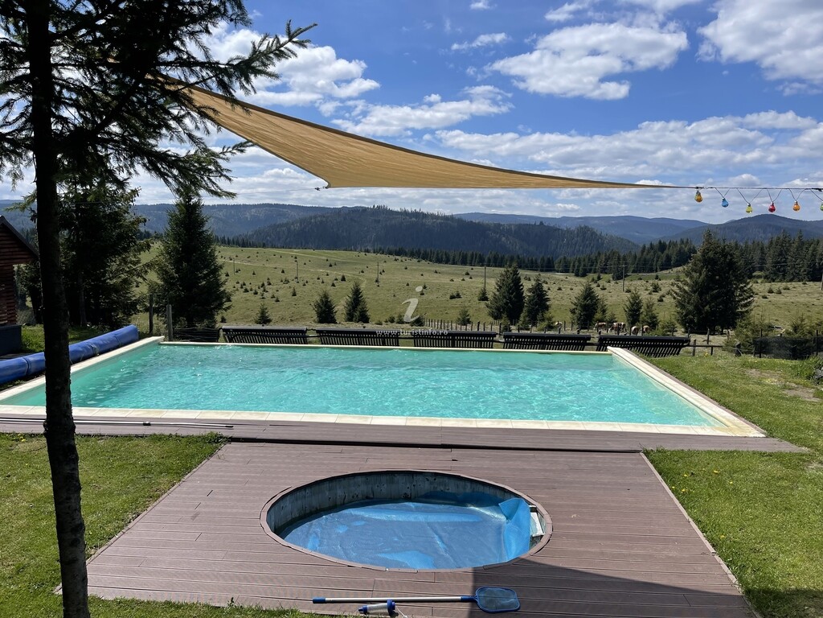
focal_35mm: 26
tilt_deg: -7.1
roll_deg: +0.0
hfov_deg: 67.3
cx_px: 412
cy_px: 309
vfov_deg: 53.1
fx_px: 618
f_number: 1.6
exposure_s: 1/5618
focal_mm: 5.1
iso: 32
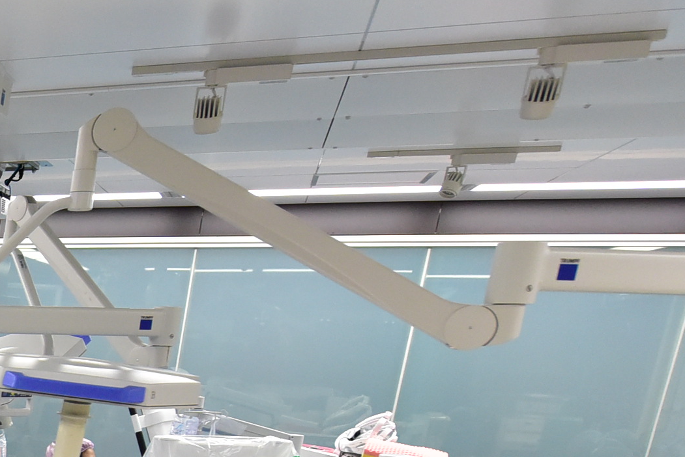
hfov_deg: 25.6
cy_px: 658
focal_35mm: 56
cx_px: -368
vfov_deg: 21.0
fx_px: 1066
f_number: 5.6
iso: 2500
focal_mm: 16
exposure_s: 1/200
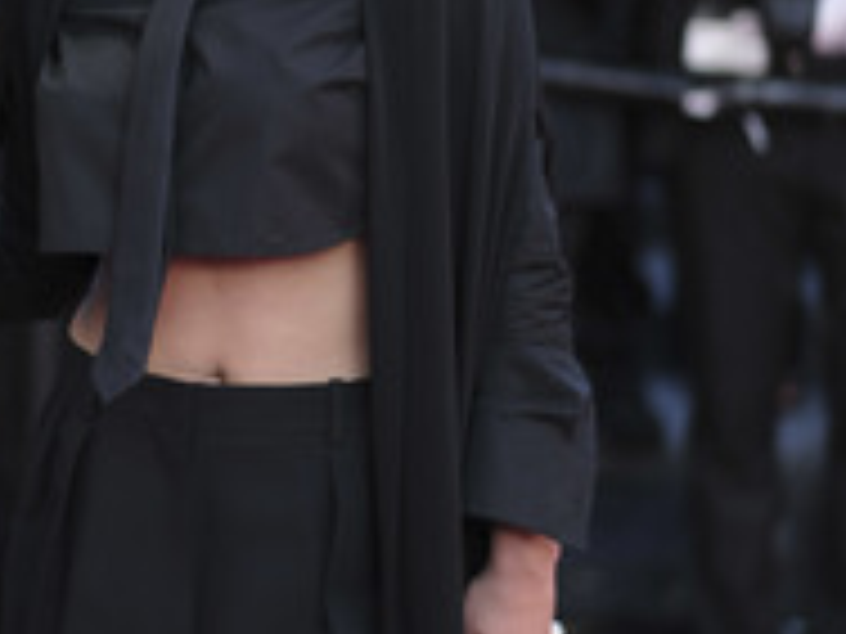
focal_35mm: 194
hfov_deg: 10.1
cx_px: 47
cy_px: 130
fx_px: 4741
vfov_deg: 7.6
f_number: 1.2
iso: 100
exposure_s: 1/250
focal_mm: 56
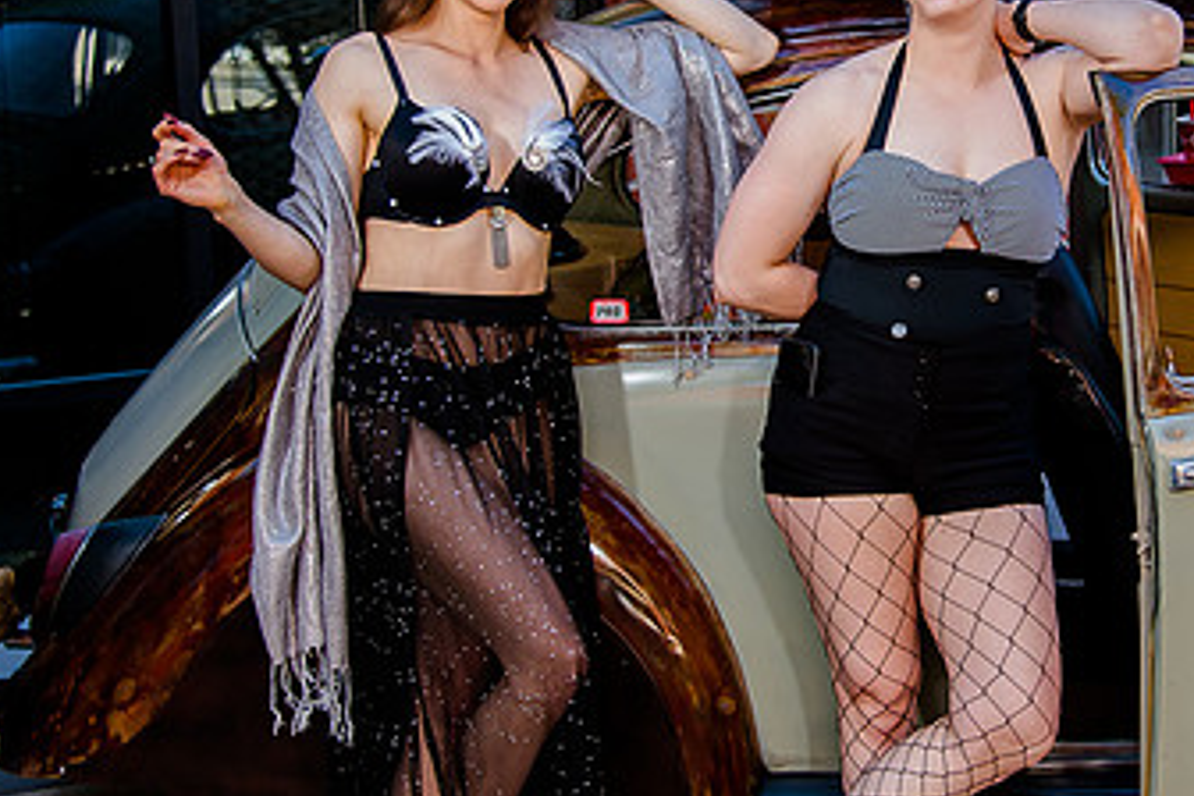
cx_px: 938
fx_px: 2719
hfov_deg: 24.4
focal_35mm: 82
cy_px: 241
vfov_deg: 16.6
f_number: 4
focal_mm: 35
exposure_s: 1/200
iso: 500
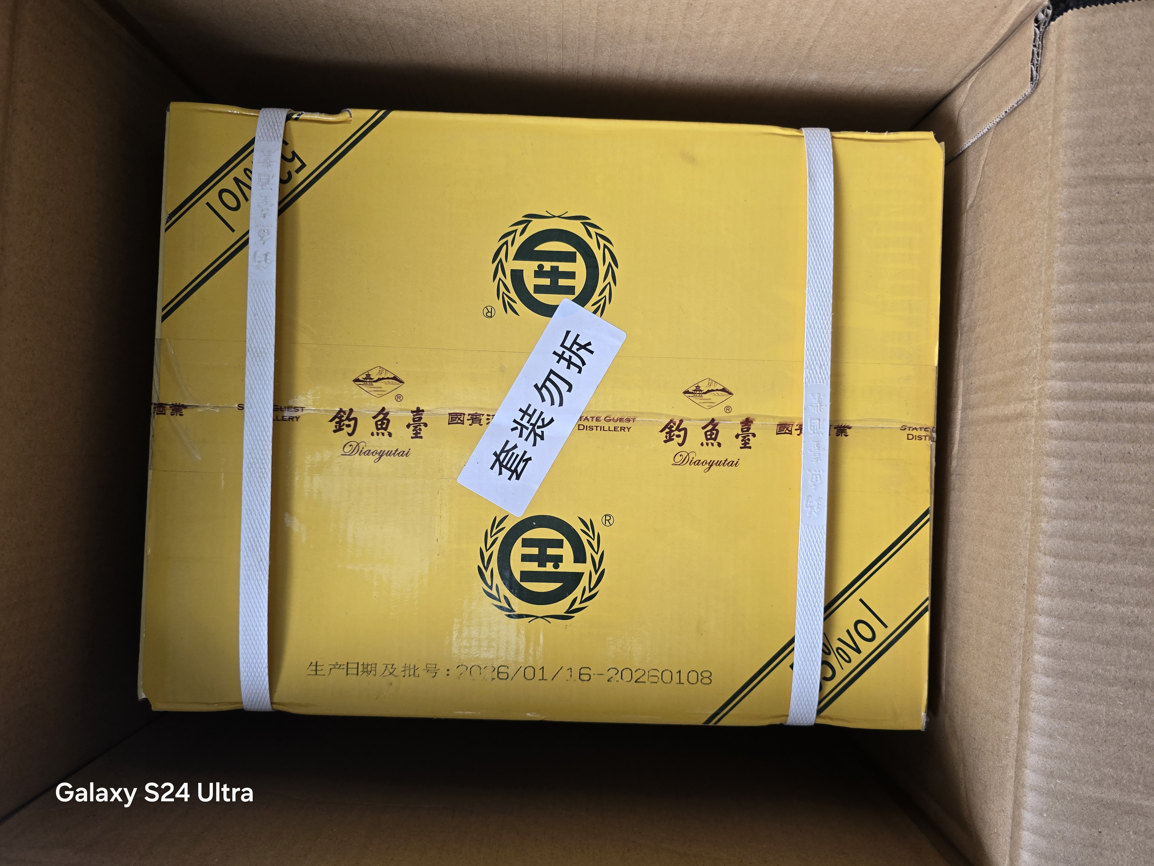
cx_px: 577
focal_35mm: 23
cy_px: 433
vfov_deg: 58.9
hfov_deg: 73.9
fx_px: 767
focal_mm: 6.3
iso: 80
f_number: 1.7
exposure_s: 1/180
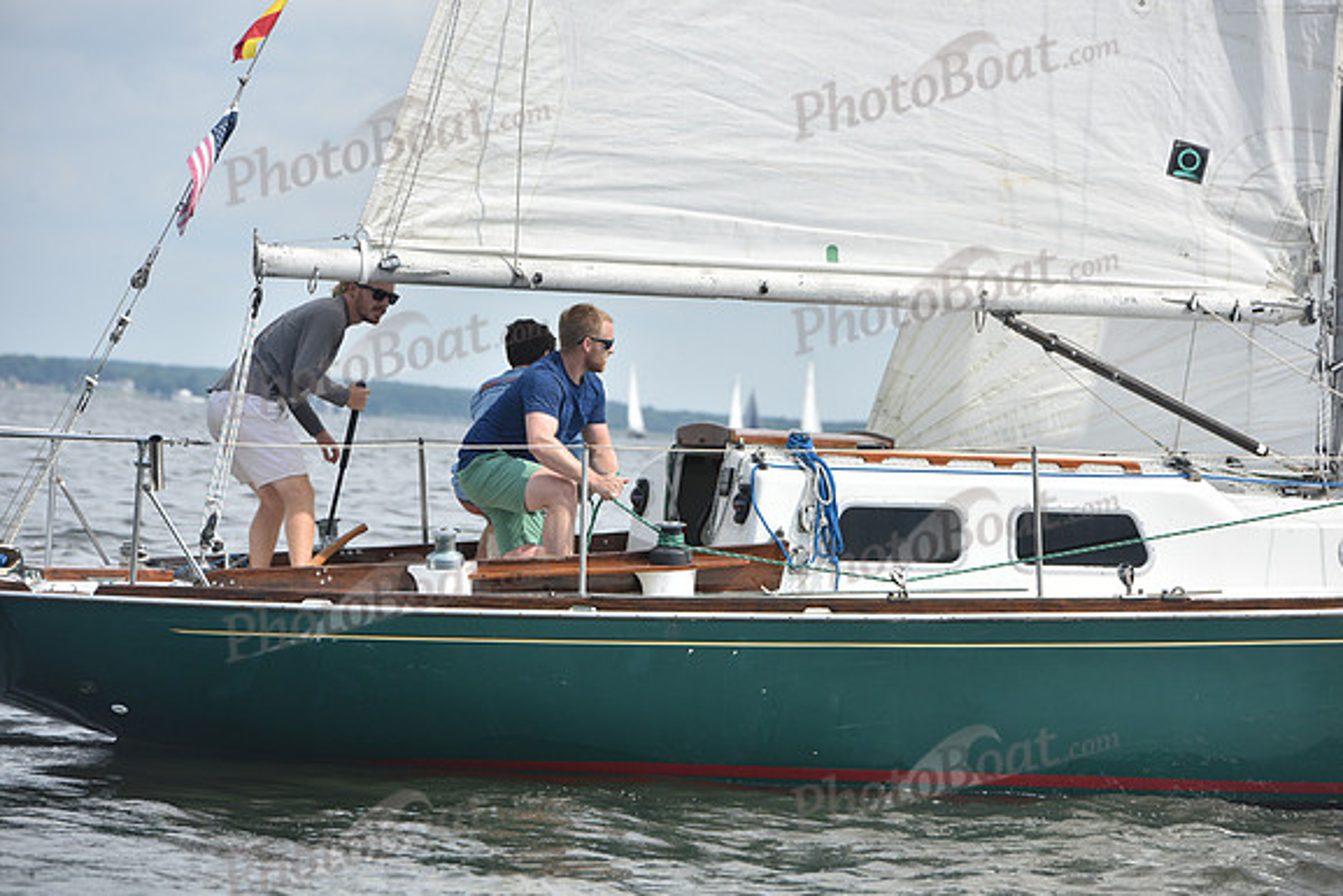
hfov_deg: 10.8
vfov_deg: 7.2
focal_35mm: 191
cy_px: 448
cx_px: 673
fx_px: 7127
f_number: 7.1
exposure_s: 1/1250
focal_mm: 190
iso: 320
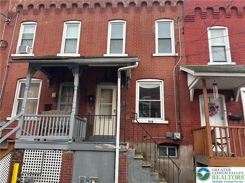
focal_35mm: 26
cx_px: 122
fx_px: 184
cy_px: 92
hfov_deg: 67.3
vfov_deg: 53.1
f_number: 1.5
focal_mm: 5.7
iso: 50
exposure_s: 1/421
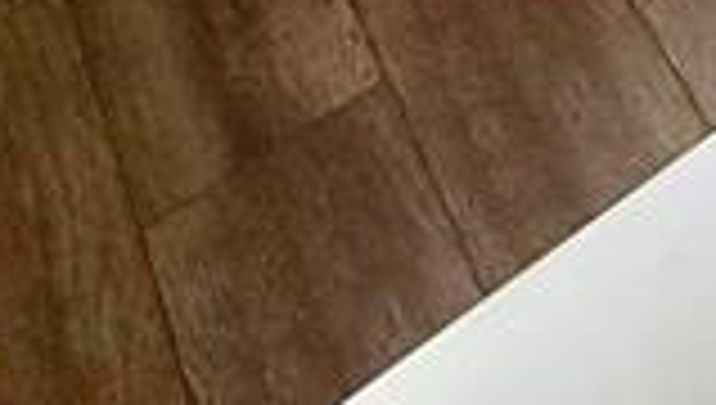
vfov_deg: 7.6
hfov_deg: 18.5
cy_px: -1287
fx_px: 1863
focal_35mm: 98
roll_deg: -0.3
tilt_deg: -16.5
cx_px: 1162
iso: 200
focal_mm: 2.22
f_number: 2.2
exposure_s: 1/120
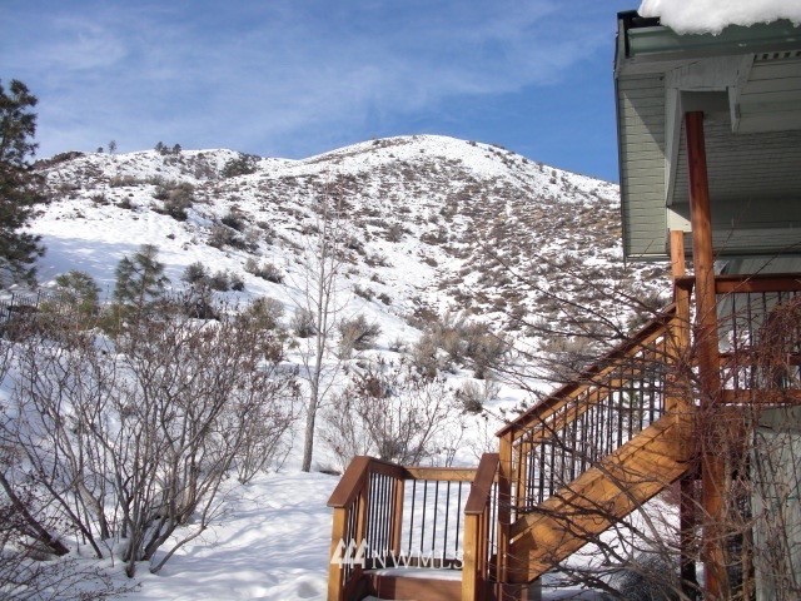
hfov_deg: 51.4
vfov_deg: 39.7
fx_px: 833
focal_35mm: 36
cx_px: 400
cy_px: 300
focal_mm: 6.3
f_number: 7.9
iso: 50
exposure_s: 1/160
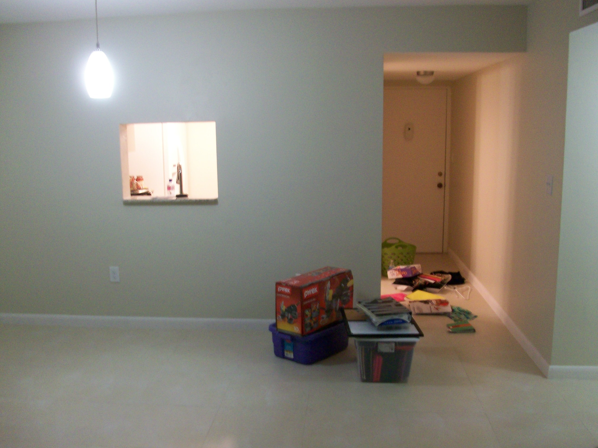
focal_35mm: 35
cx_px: 303
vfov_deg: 40.7
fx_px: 605
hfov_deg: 52.6
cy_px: 223
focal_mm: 5.7
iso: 160
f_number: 2.8
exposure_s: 1/10
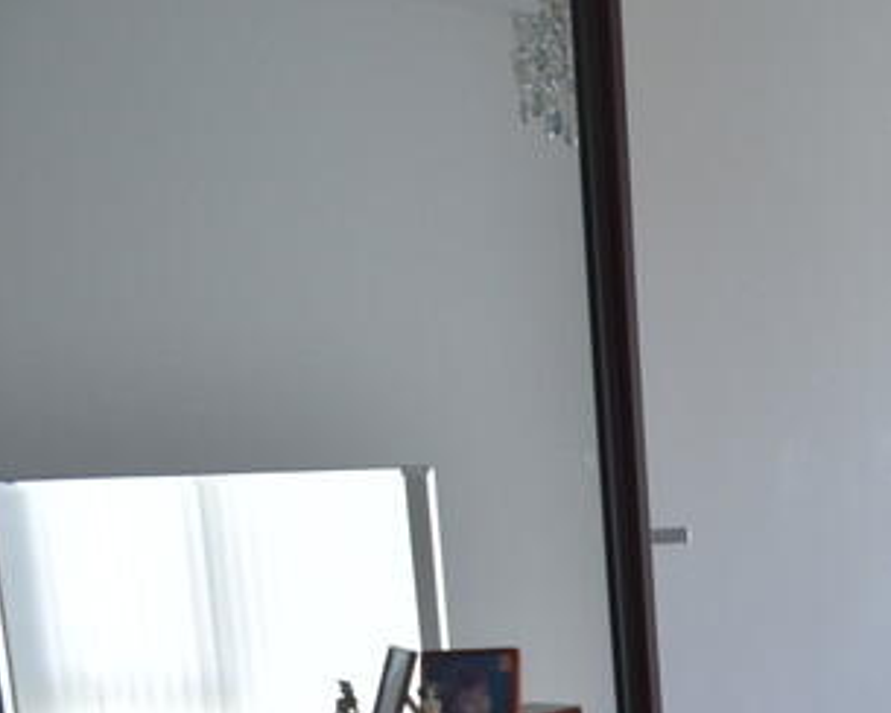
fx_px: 2241
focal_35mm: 85
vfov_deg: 16.8
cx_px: 1420
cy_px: 992
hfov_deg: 19.1
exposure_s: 1/100
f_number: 5
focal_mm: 18
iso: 400
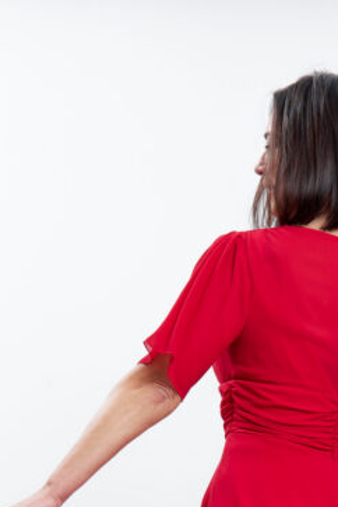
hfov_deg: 11.5
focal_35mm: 119
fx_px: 1676
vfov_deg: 16.5
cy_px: 605
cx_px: 237
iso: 100
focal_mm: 48
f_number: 13
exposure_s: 1/160
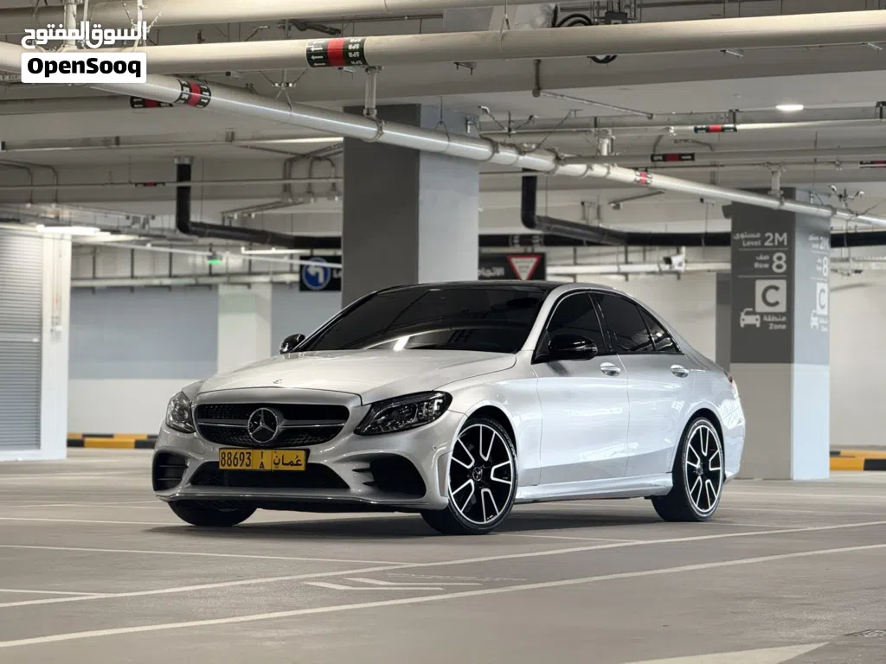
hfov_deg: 16.4
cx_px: 443
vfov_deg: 12.3
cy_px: 332
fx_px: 3071
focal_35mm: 120
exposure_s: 1/60
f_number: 2.8
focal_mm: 15.66
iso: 400
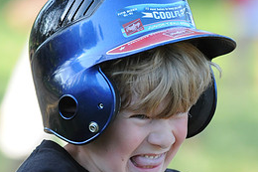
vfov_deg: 1.4
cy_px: 258
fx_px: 7191
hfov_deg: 2.1
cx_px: 98
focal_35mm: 1004
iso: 800
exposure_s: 1/500
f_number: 4
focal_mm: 300
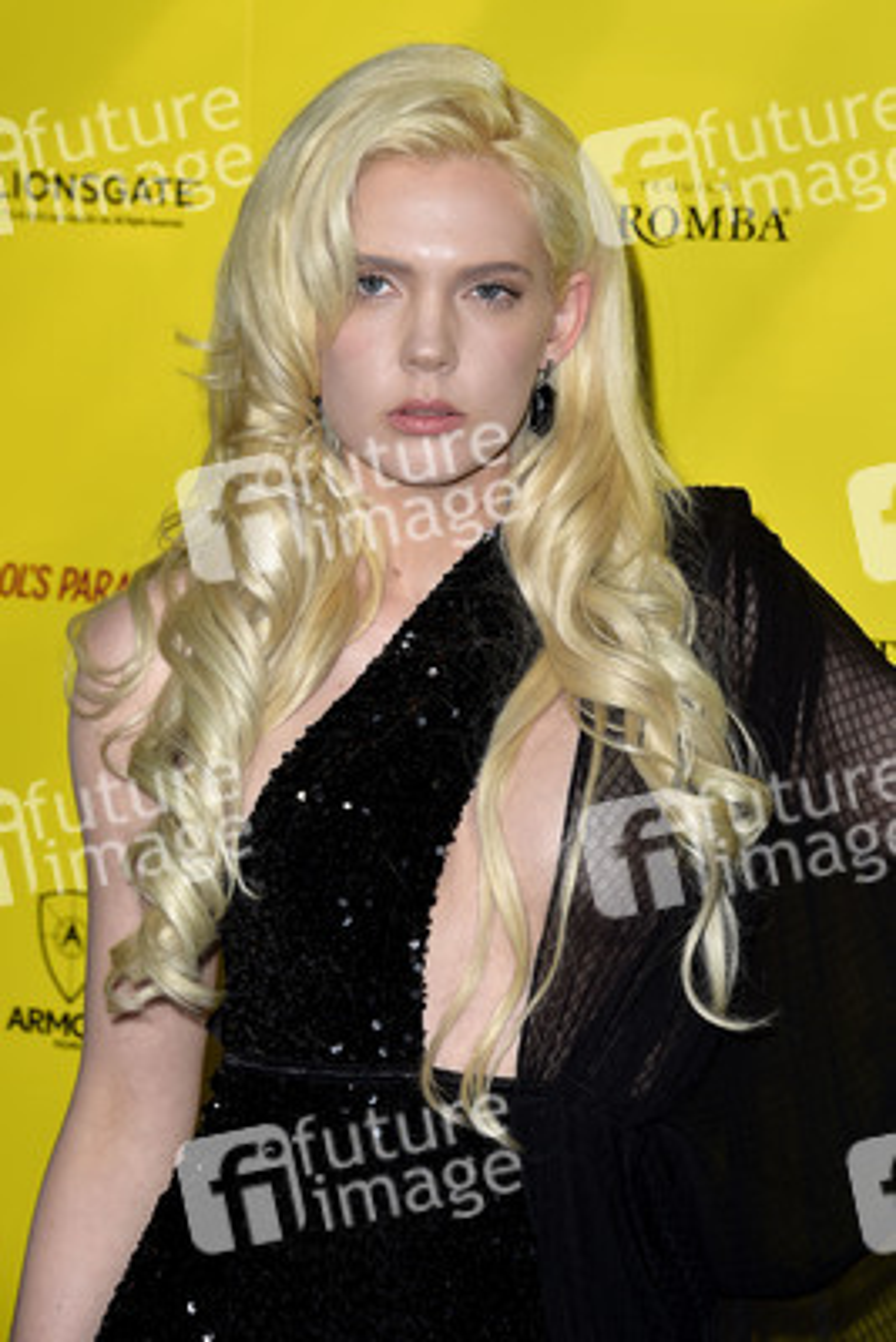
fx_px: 3730
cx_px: 448
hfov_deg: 13.7
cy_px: 671
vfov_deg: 20.4
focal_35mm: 100
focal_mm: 100
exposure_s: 1/250
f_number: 6.3
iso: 250
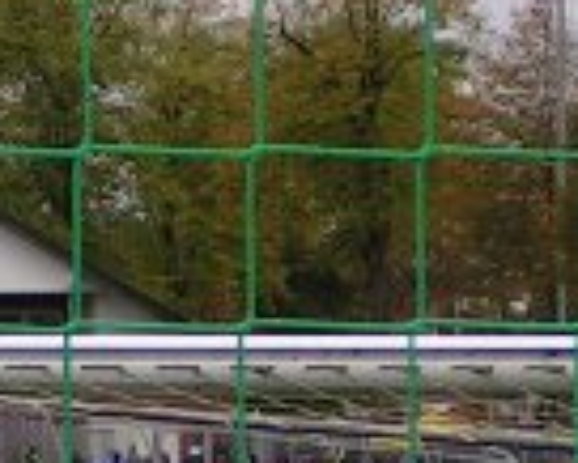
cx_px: -89
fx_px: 5119
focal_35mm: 299
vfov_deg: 5.2
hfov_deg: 6.4
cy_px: 272
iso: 50
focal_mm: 8
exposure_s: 1/80
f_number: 3.5
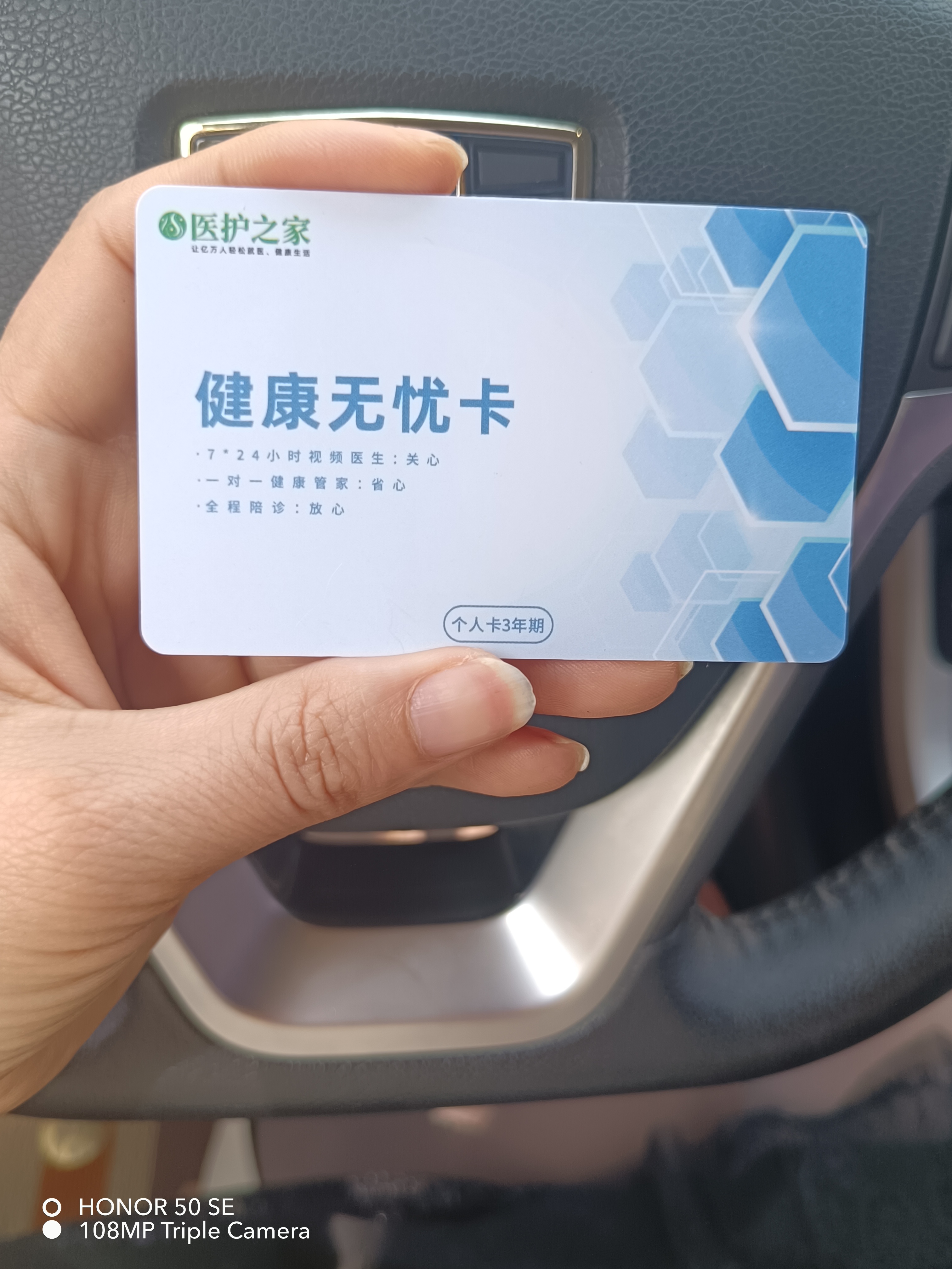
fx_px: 990
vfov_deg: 65.3
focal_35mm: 27
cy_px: 634
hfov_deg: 51.4
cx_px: 476
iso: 167
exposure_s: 1/60
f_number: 1.9
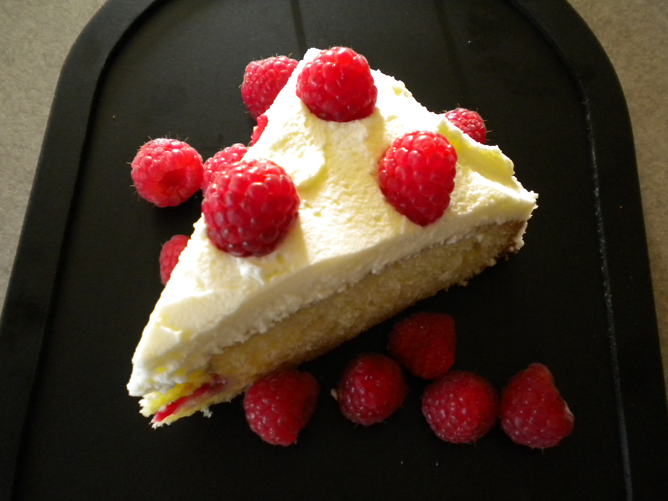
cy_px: 250
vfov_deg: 40.7
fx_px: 675
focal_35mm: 35
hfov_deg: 52.6
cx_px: 334
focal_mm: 6.3
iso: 400
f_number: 3.1
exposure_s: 1/30.6
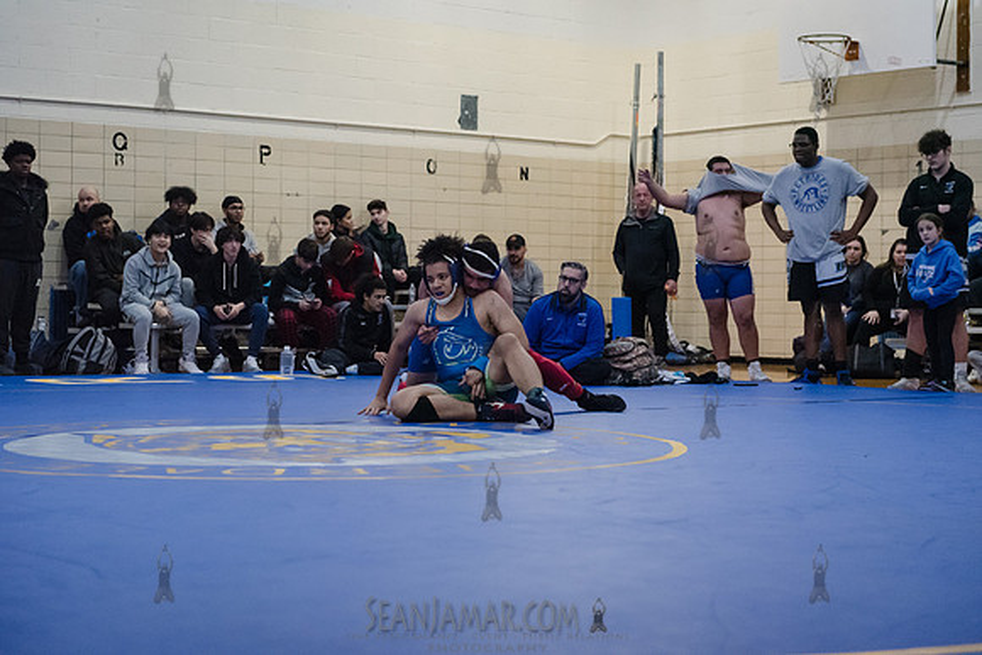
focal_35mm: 70
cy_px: 328
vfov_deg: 19.4
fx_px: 1916
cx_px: 491
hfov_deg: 28.7
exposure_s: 1/400
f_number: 3.2
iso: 8000
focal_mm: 70
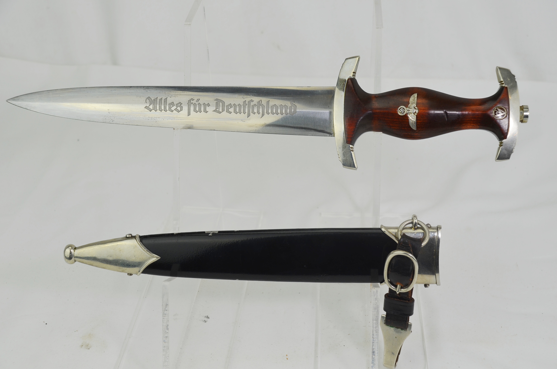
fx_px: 811
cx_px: 278
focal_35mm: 52
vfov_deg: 25.6
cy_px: 184
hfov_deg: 37.9
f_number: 6.3
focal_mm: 35
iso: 200
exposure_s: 1/160
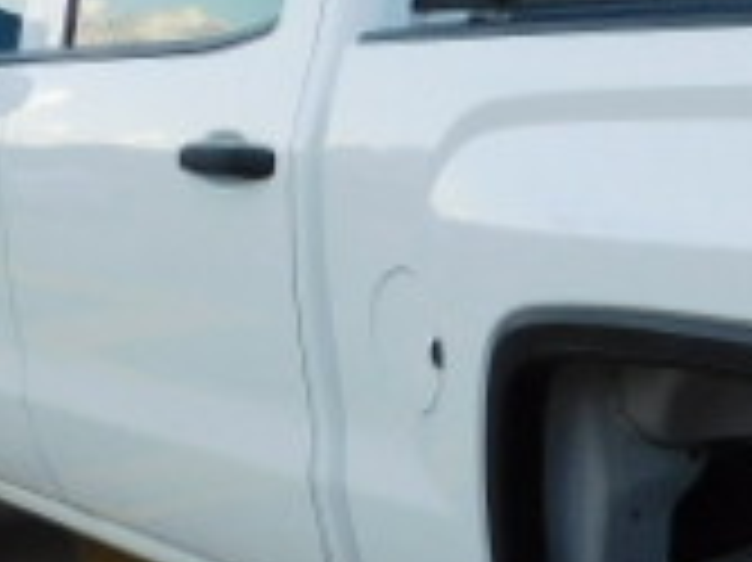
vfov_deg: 16.7
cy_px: 409
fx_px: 1910
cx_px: 1000
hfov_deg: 20.2
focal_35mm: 88
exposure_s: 1/500
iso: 125
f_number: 3
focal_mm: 4
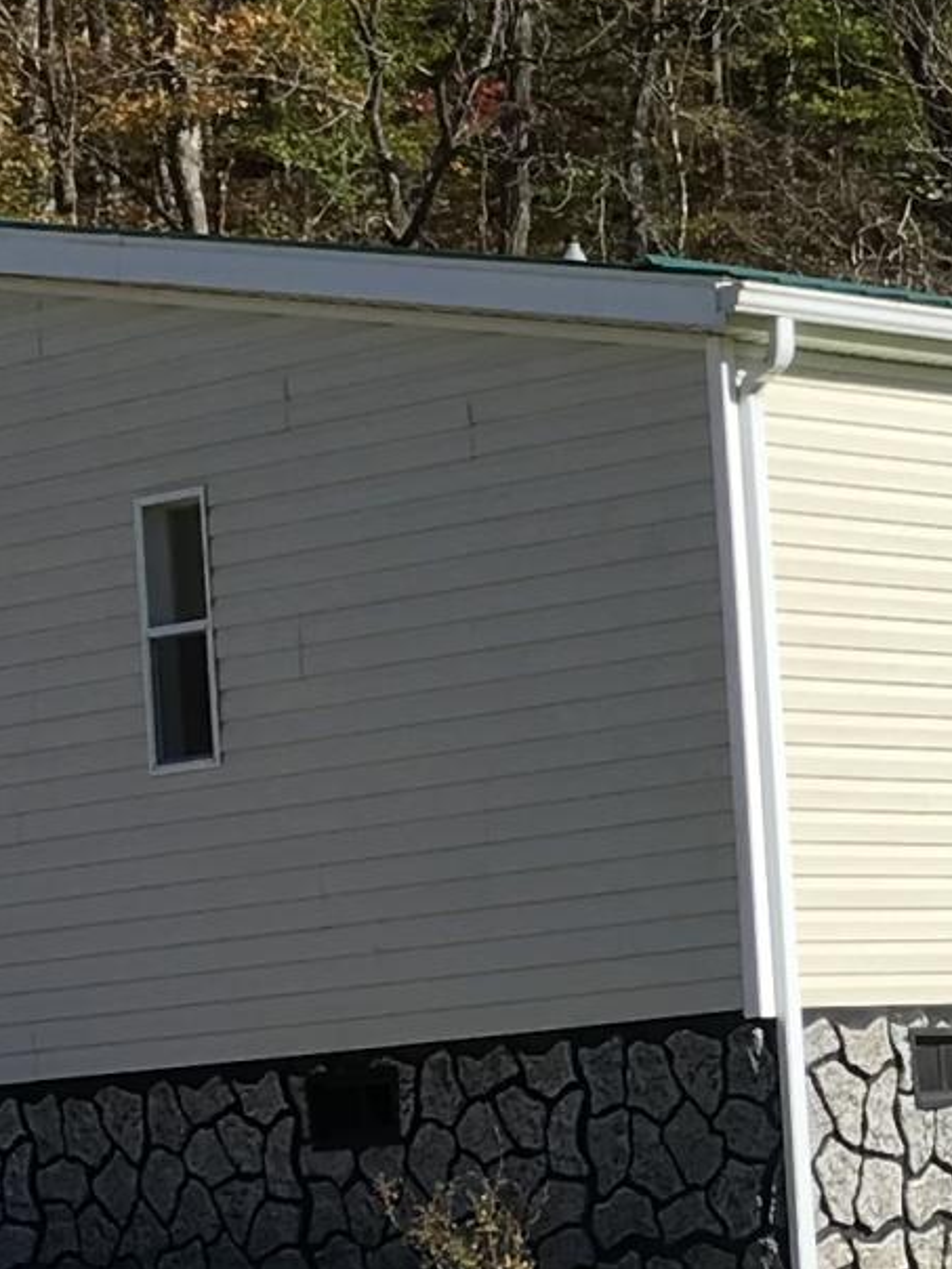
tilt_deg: +0.9
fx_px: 5097
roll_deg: +4.6
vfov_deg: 14.1
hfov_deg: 10.5
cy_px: 987
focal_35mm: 139
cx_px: 1164
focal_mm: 3.99
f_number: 1.8
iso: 20
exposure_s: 1/1408
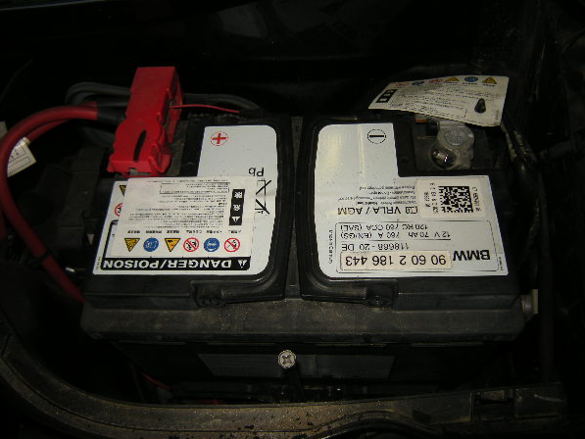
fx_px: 507
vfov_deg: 46.8
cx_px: 273
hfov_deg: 59.9
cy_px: 211
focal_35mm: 30
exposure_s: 1/65.3
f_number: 2.8
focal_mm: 4.7
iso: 64
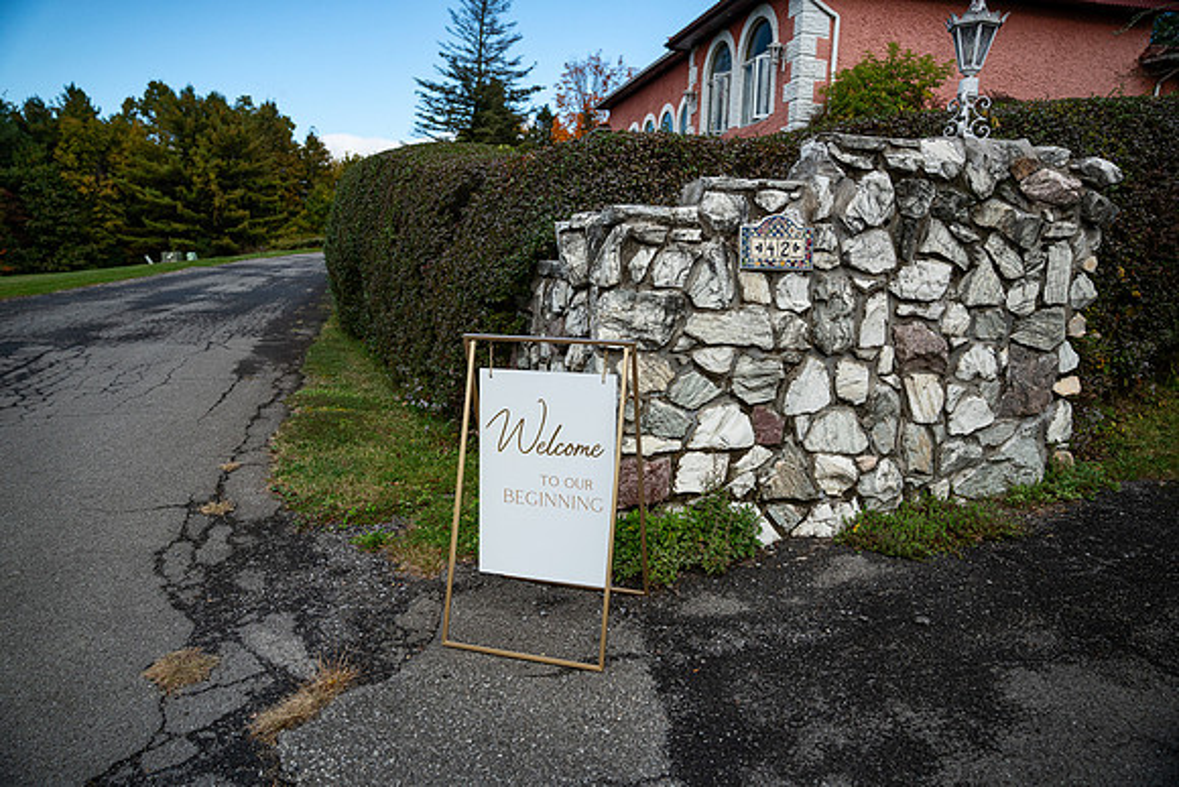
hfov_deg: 73.7
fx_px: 786
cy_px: 394
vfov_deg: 53.2
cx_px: 590
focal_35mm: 24
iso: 800
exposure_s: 1/2500
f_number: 3.2
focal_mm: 24
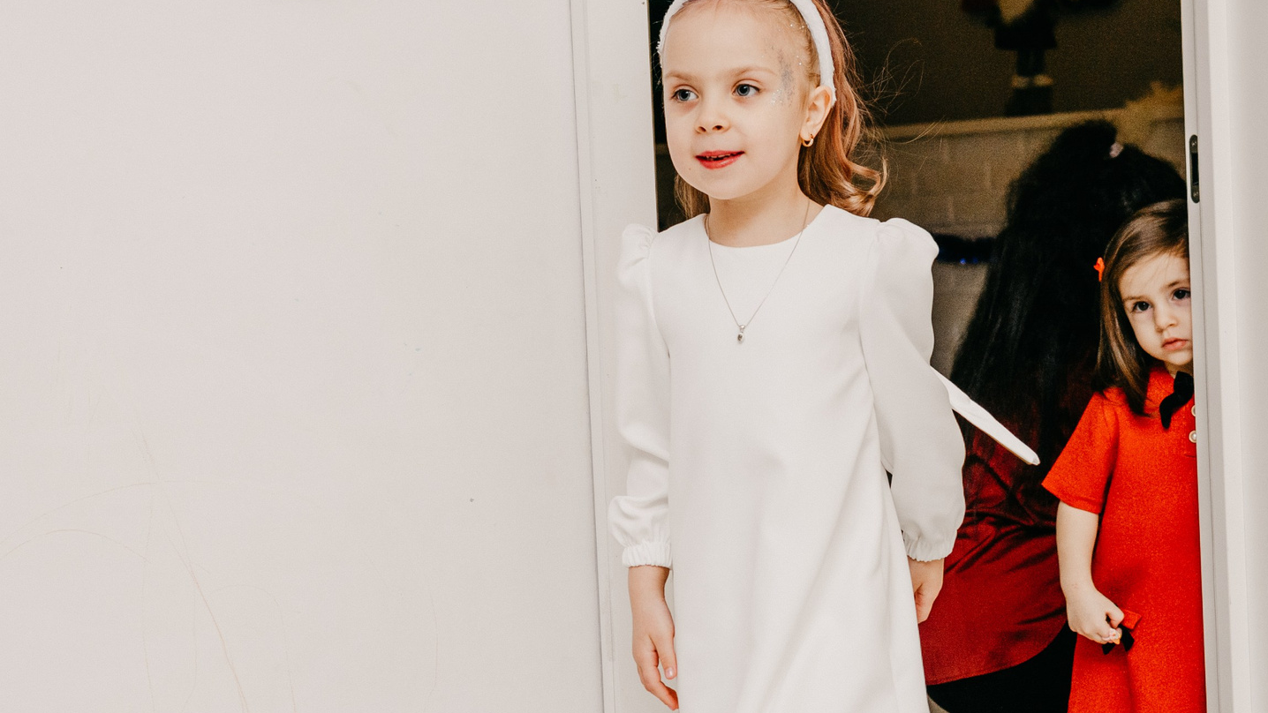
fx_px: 3531
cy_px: 391
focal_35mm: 105
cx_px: 711
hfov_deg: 20.4
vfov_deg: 11.5
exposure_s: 1/160
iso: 320
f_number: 4.5
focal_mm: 50
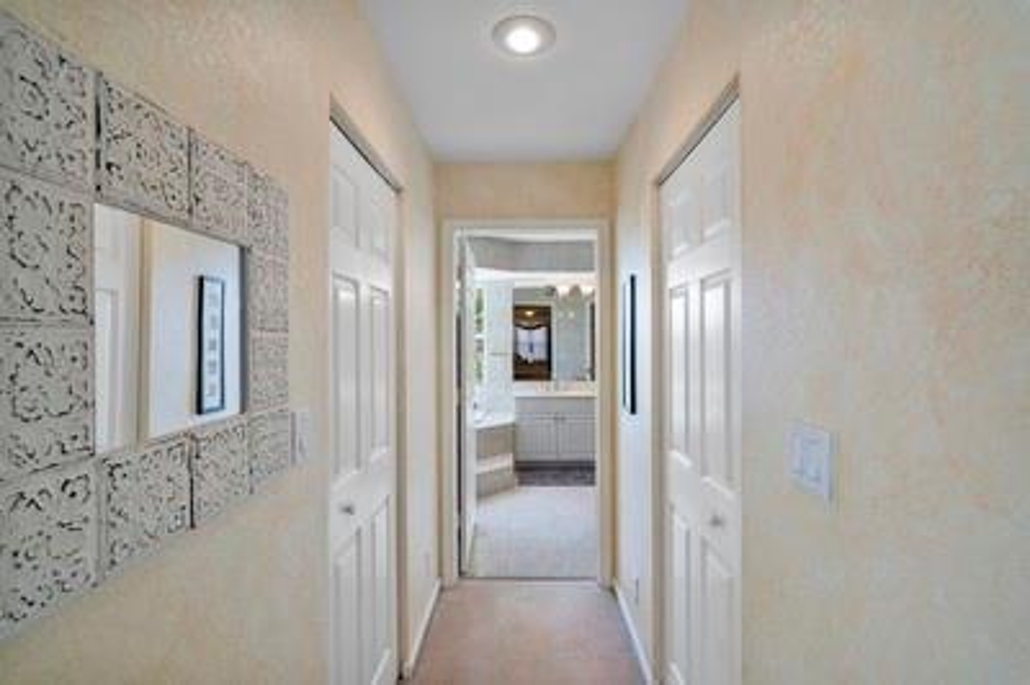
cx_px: 515
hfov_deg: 96.8
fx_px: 457
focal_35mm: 16
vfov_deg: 73.6
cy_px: 342
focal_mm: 16
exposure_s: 1/10
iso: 200
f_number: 8
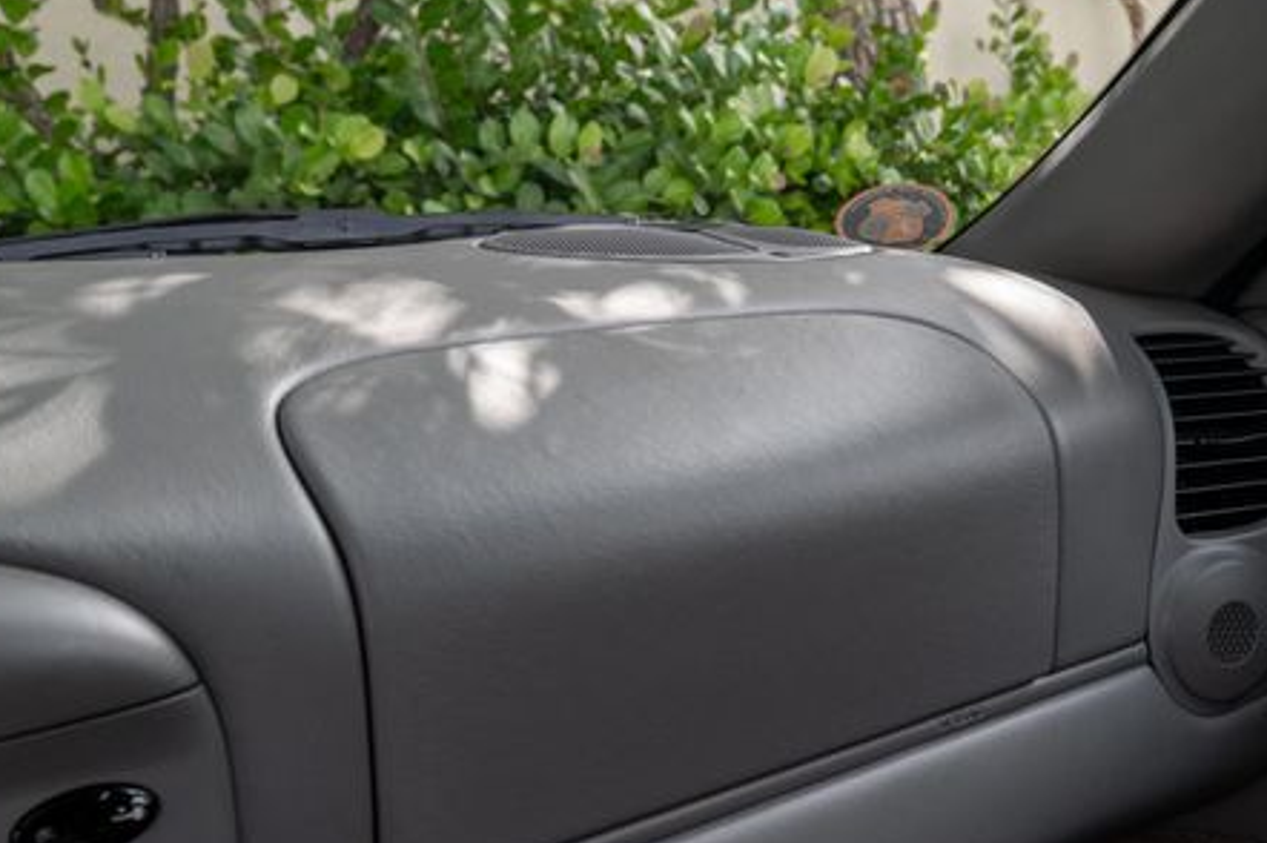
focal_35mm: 46
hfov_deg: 41.9
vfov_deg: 28.9
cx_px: 899
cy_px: 595
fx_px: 1618
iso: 640
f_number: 8
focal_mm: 24
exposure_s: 1/40
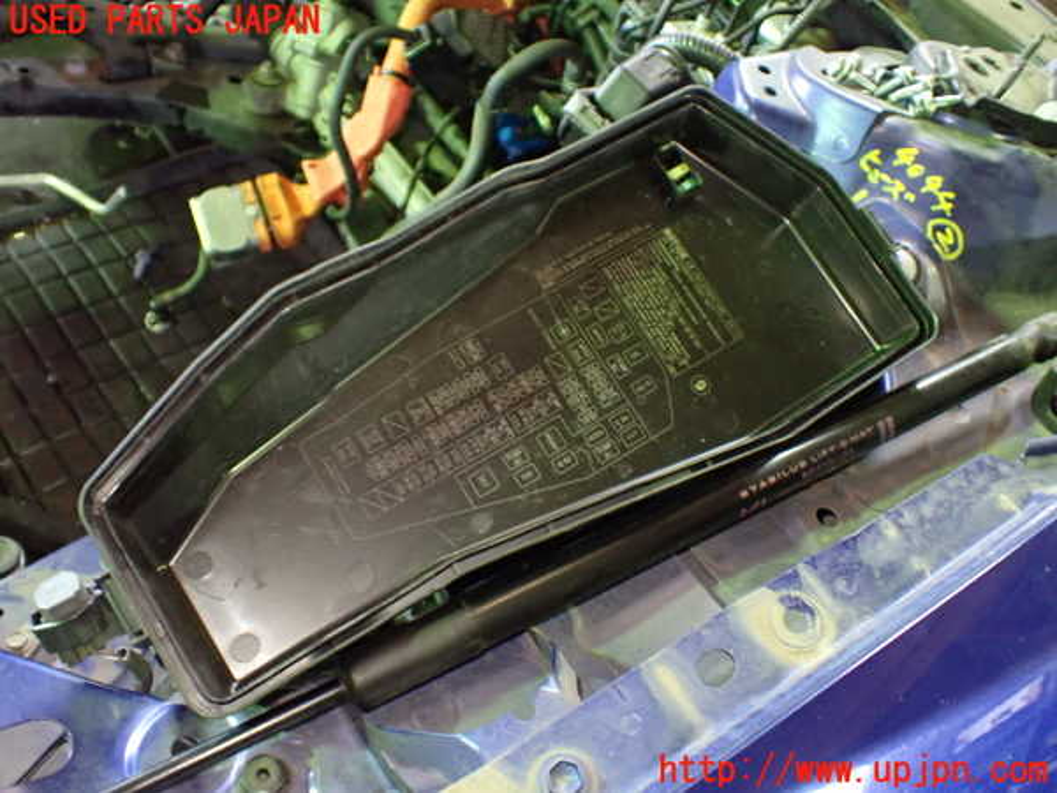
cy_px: 396
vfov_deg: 44.2
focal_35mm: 32
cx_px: 528
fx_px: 977
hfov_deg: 56.8
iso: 1000
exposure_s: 1/30
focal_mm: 5.79
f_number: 2.4
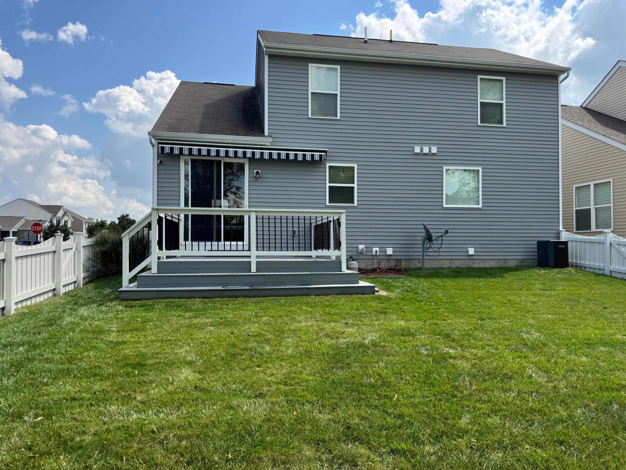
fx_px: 434
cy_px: 235
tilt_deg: +0.8
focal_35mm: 24
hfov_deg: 71.6
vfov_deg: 56.8
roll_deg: -0.1
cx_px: 313
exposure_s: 1/1980
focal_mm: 6.76
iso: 80
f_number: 1.78
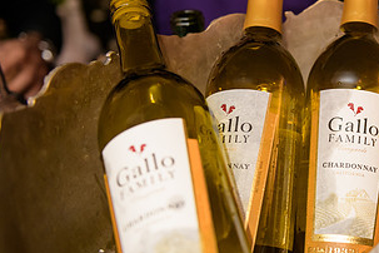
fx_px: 705
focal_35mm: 67
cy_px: 140
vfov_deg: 20.3
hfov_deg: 28.8
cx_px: 349
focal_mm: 35
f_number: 3.2
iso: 800
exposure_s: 1/125
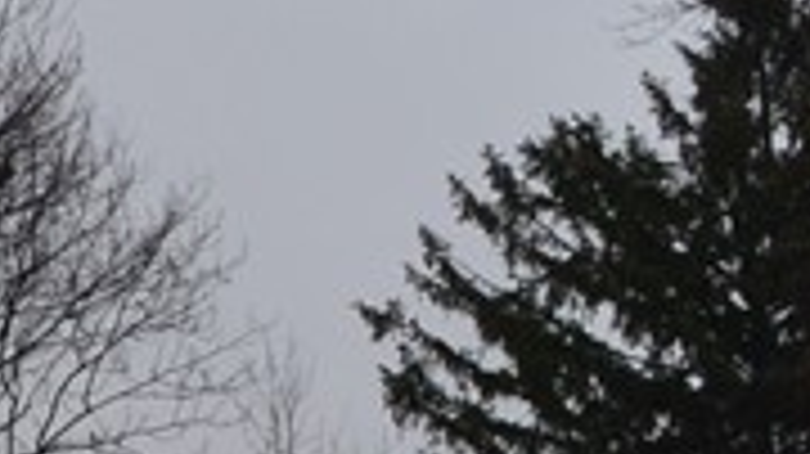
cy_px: 436
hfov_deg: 8.1
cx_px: -1616
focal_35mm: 227
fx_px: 4873
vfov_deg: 5.3
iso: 400
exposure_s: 1/200
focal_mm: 24
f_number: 10
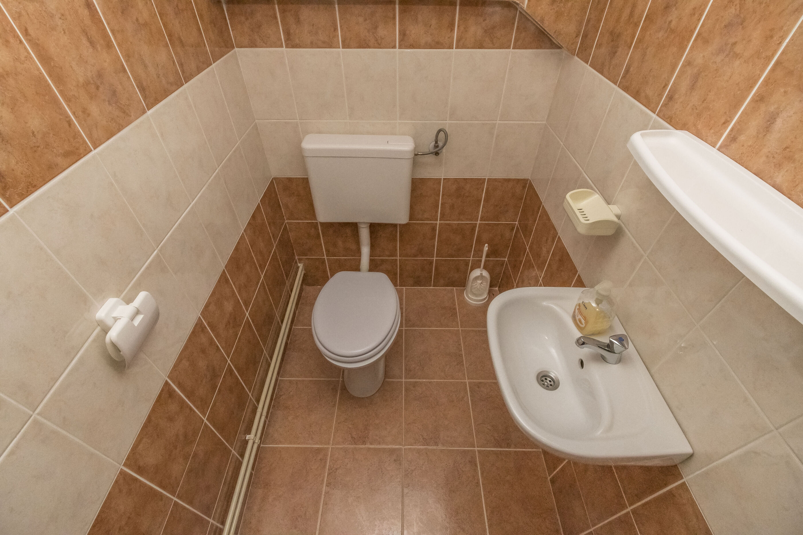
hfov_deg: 100.4
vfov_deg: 77.3
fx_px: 335
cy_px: 268
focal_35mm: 15
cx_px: 402
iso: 3200
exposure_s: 1/250
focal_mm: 10
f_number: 14
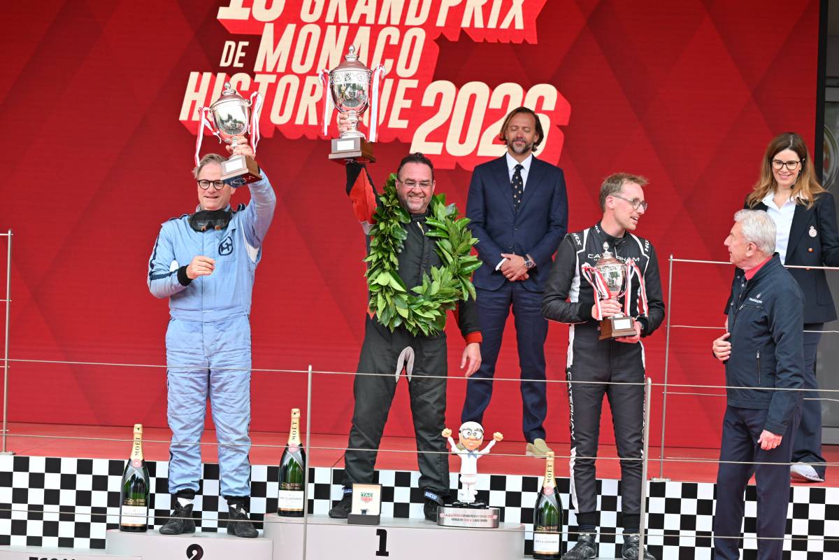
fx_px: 3379
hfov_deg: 14.2
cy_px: 280
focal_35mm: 145
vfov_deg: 9.5
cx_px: 420
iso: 1600
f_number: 5.6
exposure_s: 1/400
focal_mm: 145
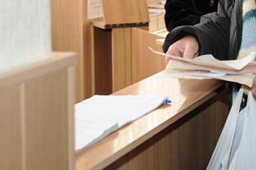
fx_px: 767
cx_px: 212
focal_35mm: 108
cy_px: 18
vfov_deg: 12.6
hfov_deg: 18.7
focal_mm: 52
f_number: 4
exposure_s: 1/160
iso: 800
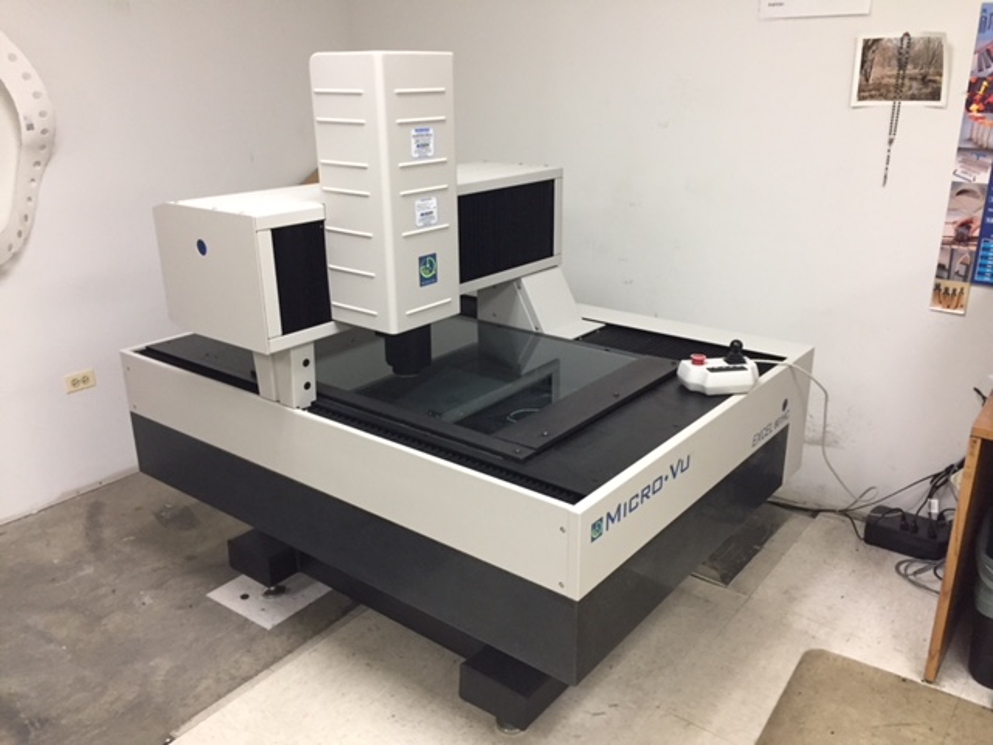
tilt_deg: -19.4
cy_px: 372
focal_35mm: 29
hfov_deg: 61.7
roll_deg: +0.6
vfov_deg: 48.2
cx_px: 496
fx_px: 832
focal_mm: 4.15
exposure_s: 1/30
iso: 160
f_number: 2.2
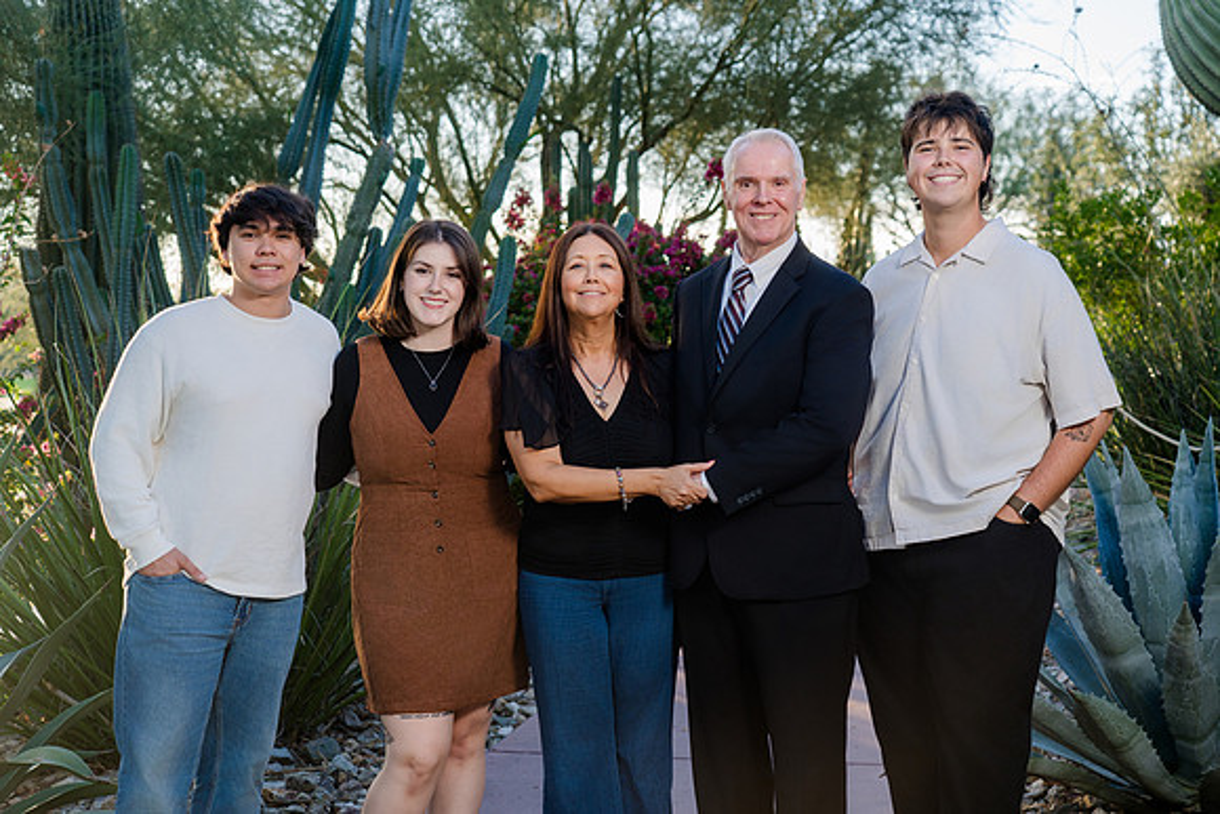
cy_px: 407
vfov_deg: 24.2
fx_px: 1898
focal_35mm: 56
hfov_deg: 35.6
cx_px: 610
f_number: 4.5
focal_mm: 56
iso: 320
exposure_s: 1/200
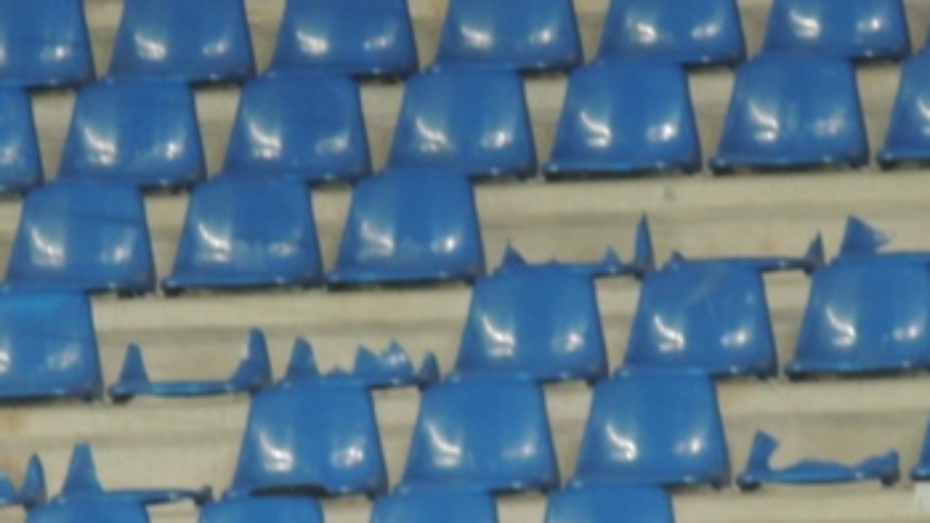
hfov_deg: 2.3
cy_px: 398
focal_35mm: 936
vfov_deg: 1.3
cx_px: 500
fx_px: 23085
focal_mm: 83.8
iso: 800
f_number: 4.9
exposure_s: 1/15
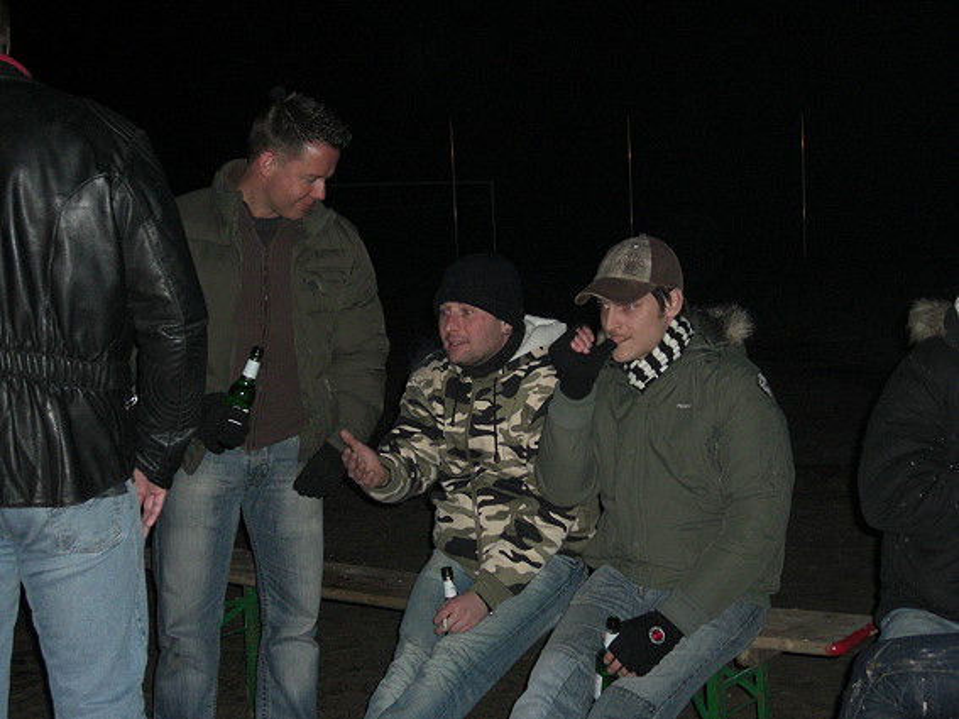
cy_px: 360
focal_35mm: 57
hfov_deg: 33.8
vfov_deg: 25.6
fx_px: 1579
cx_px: 480
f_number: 3.6
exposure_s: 1/60
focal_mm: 11.8
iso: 200
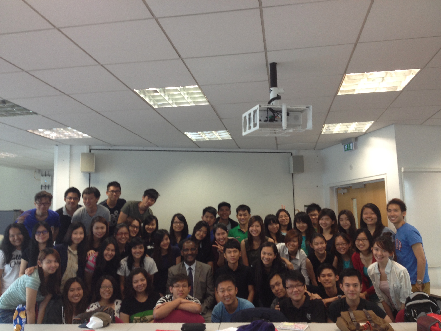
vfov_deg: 40.7
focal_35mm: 35
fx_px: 446
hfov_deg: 52.6
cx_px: 220
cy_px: 166
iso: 50
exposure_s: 1/20
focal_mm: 4.28
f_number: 2.4
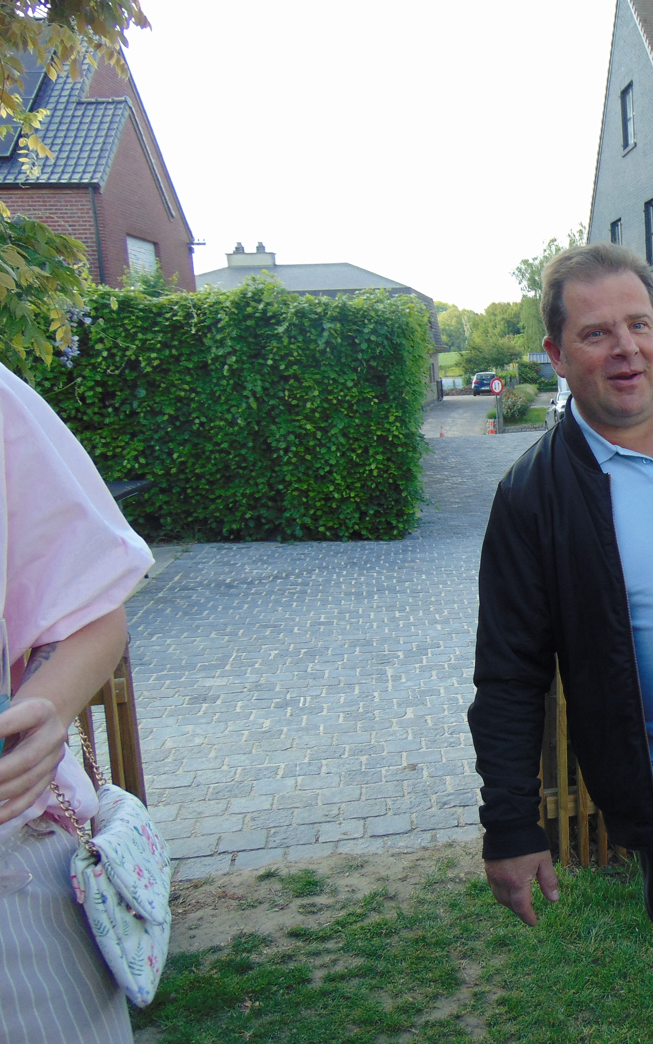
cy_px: 515
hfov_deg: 32.2
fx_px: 1025
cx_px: 670
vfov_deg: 54.0
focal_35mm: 36
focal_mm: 4.5
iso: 80
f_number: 3
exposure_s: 1/250
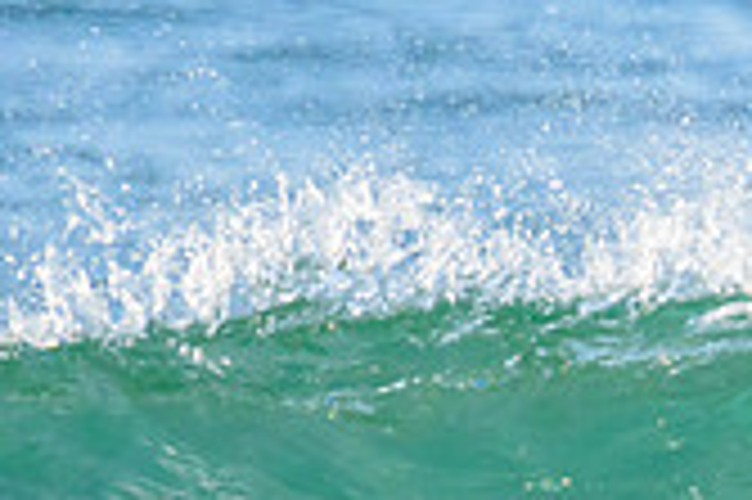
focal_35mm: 3596
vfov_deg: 0.4
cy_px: 720
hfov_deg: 0.6
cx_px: 1447
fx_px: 75041
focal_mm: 800
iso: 1800
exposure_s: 1/2000
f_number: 11
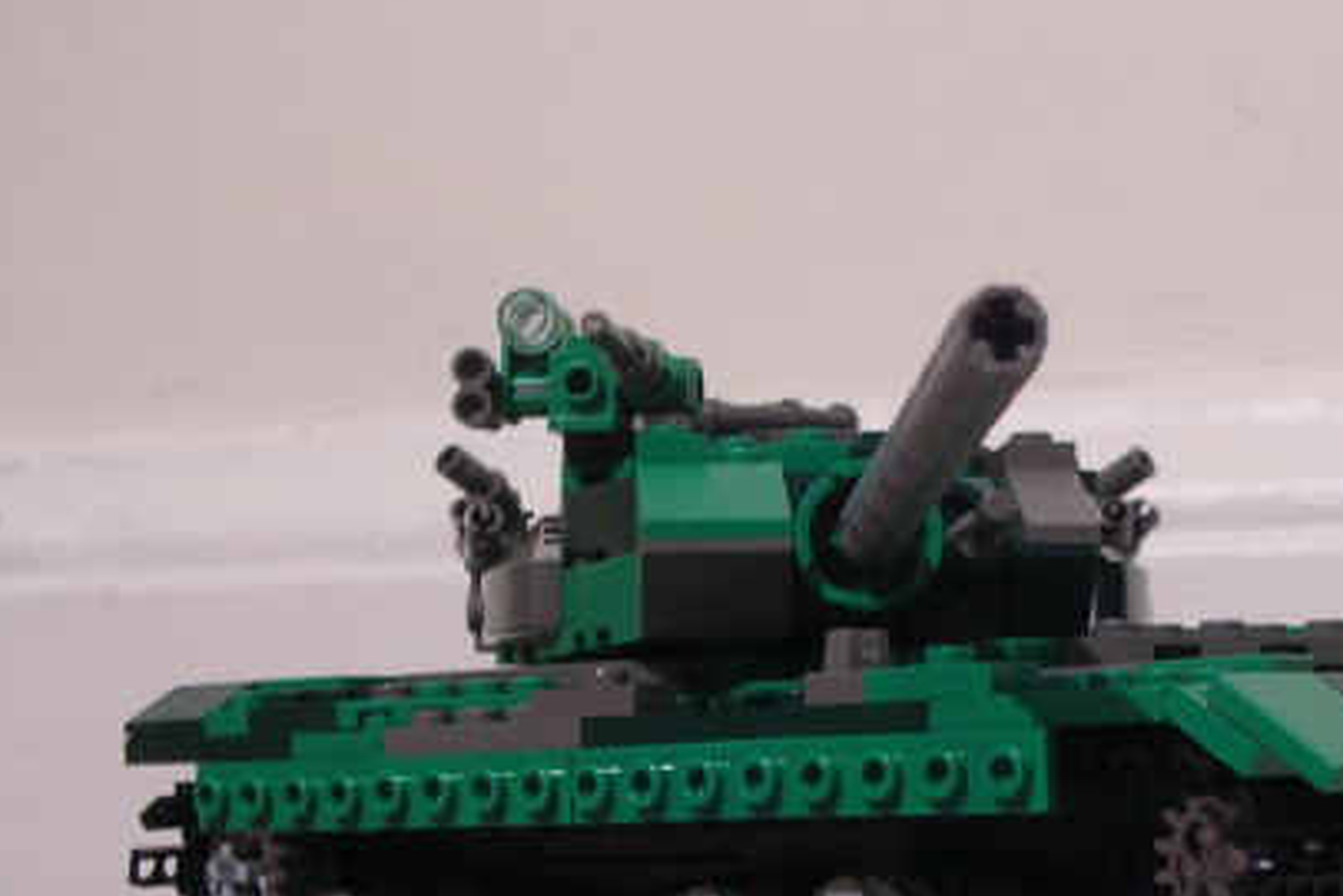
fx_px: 3432
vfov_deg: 14.8
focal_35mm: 92
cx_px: 968
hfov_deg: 22.0
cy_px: 743
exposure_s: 1/3.5
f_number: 3.3
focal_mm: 8.5
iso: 228
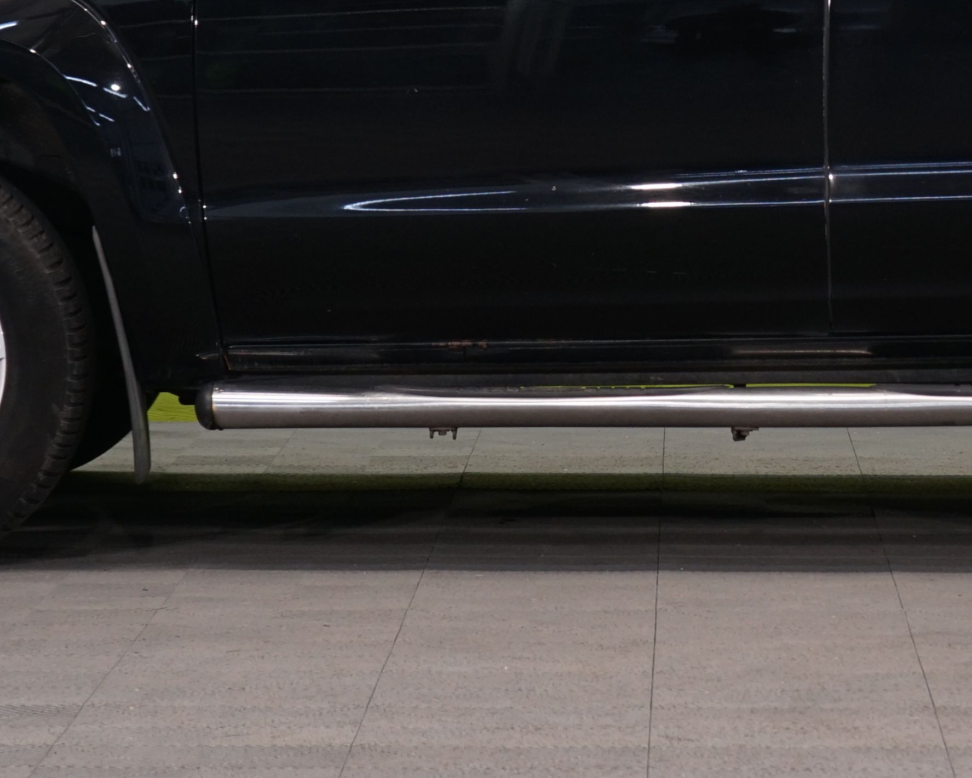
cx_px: 881
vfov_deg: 7.6
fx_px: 5840
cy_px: 83
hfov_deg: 9.5
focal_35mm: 203
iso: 320
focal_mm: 64
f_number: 5.6
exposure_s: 1/25
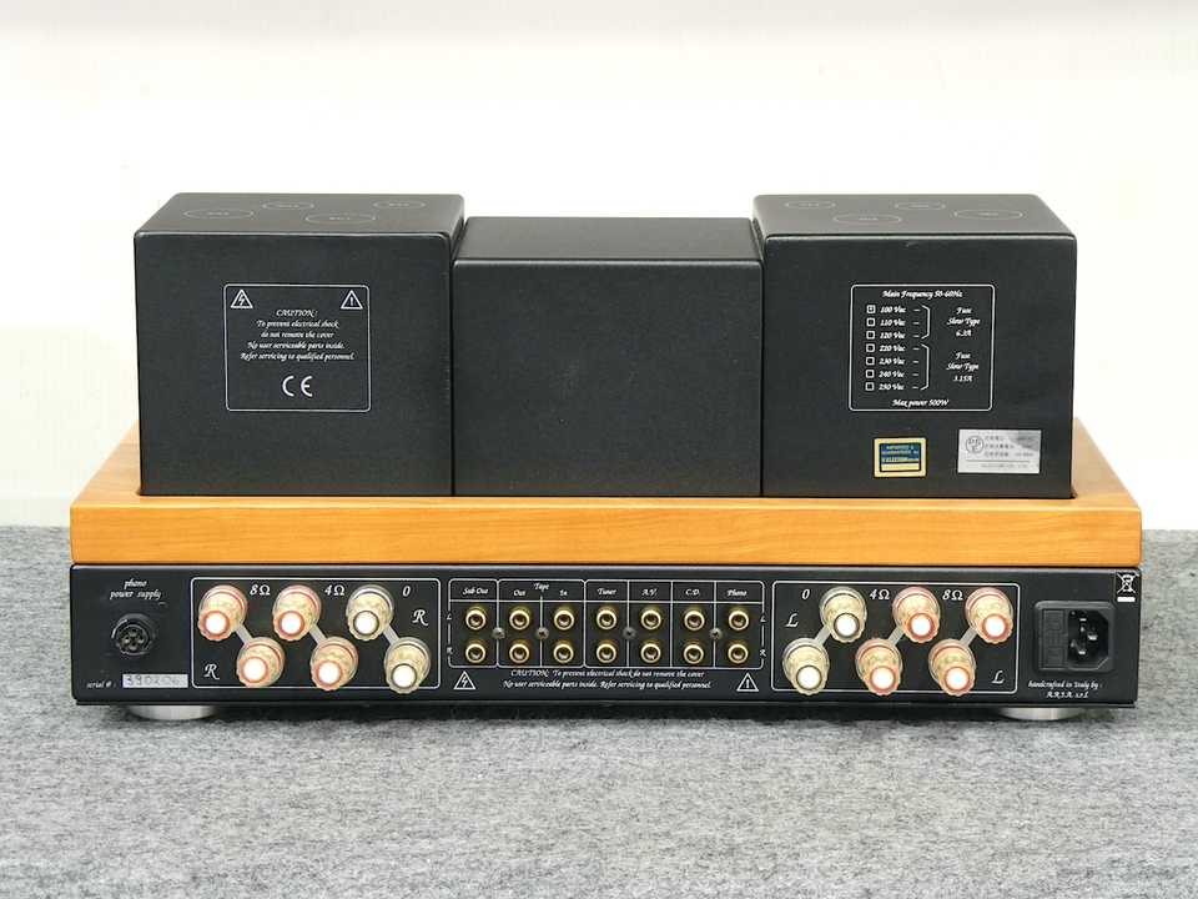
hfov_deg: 21.8
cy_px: 450
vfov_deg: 16.4
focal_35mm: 90
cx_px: 599
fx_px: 3115
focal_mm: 16.1
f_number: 5.6
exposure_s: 1/2.5
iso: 200
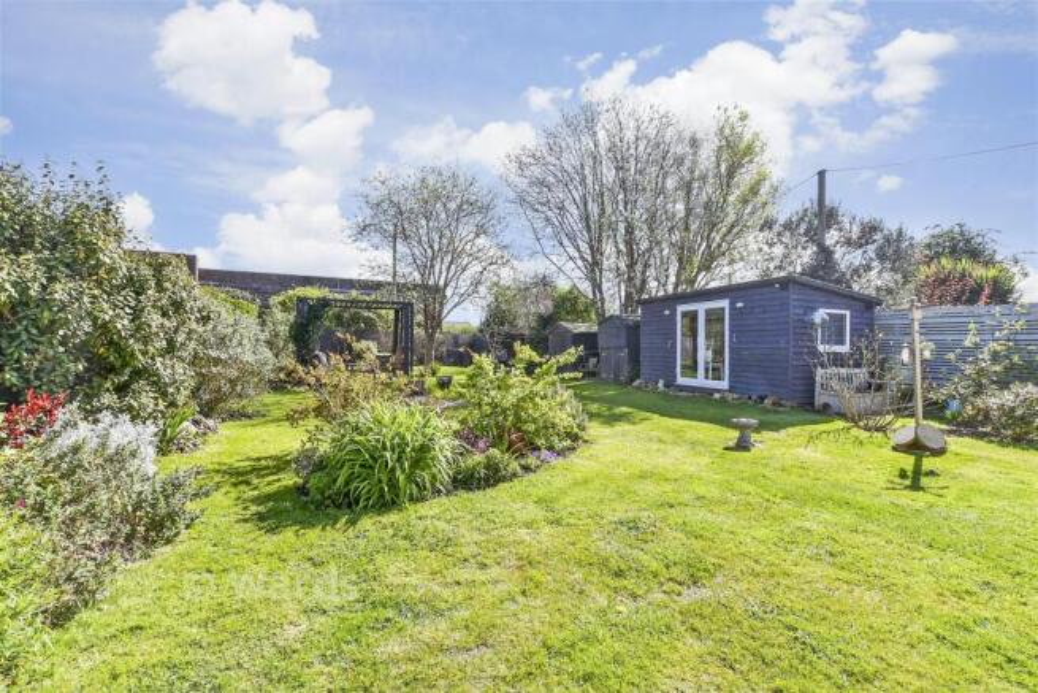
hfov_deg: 100.4
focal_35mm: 15
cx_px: 519
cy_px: 346
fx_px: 433
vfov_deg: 77.4
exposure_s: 1/250
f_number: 8
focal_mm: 10
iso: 160
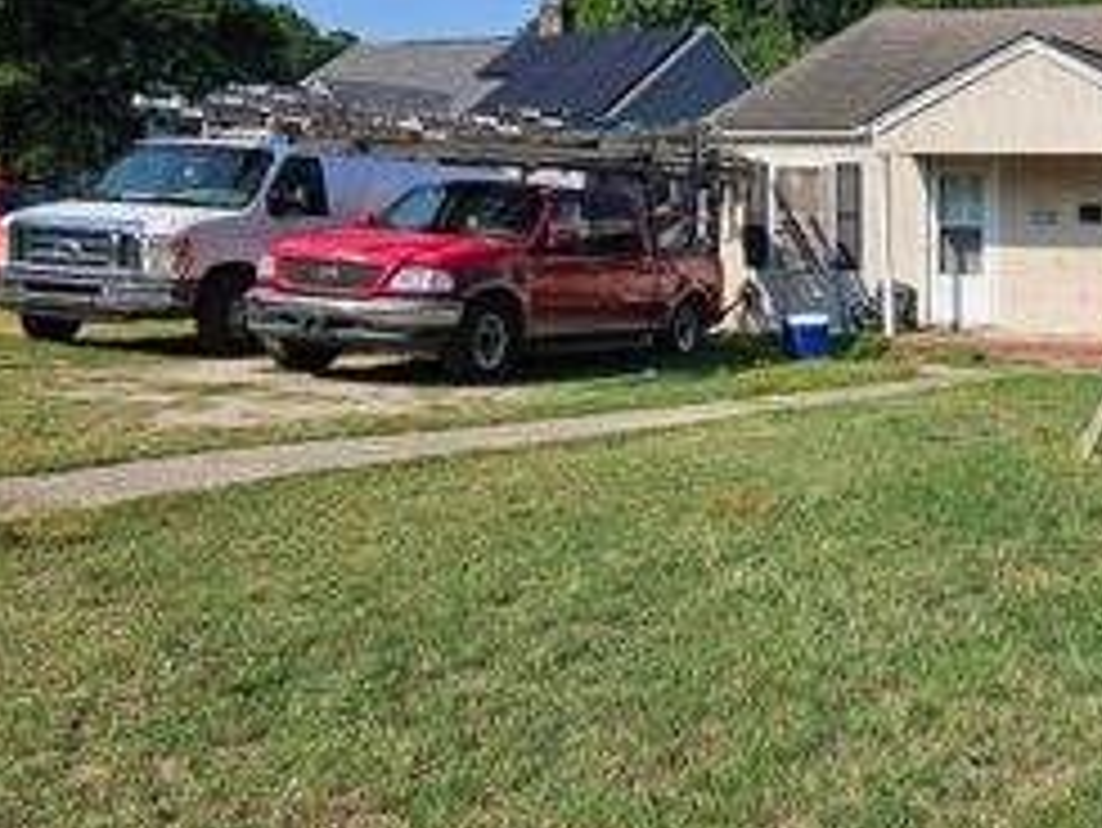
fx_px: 1497
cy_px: 331
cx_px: 1106
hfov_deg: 36.3
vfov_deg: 30.8
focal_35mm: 47
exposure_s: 1/2314
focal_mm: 5.4
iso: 25
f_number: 1.8
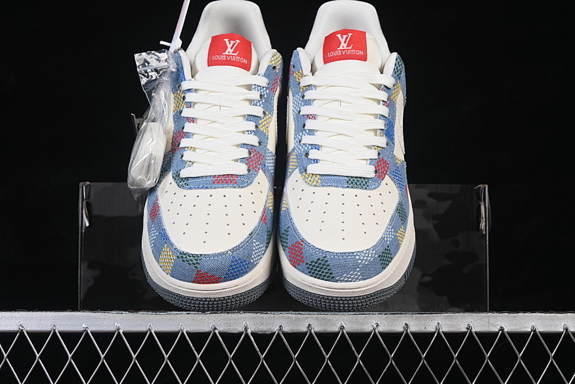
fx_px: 1198
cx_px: 288
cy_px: 192
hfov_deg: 27.0
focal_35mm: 75
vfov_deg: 18.2
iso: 160
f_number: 8
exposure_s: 1/80
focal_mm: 50
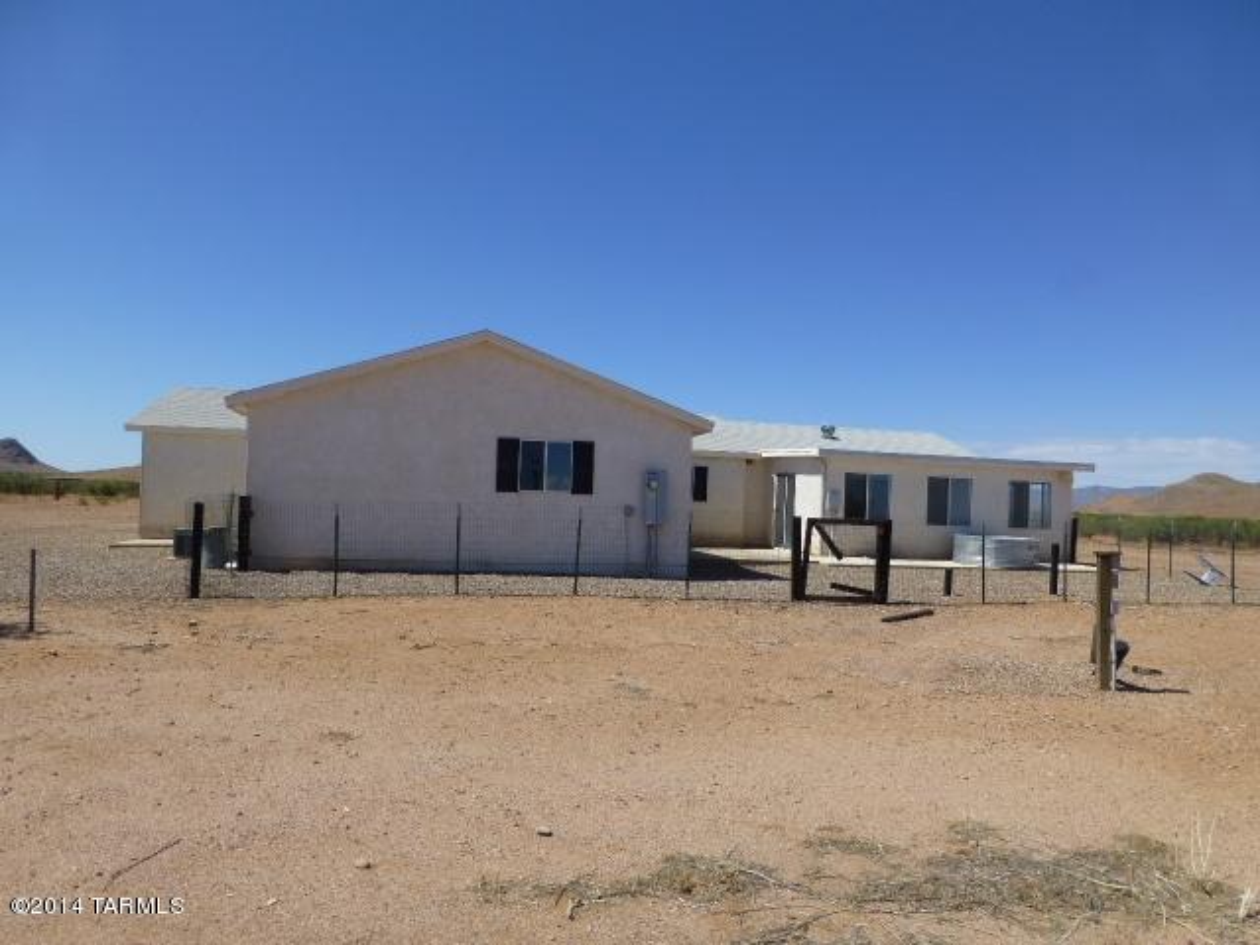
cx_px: 630
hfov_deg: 71.6
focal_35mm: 24
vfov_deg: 56.8
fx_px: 874
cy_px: 472
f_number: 4
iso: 100
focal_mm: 4.3
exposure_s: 1/1300
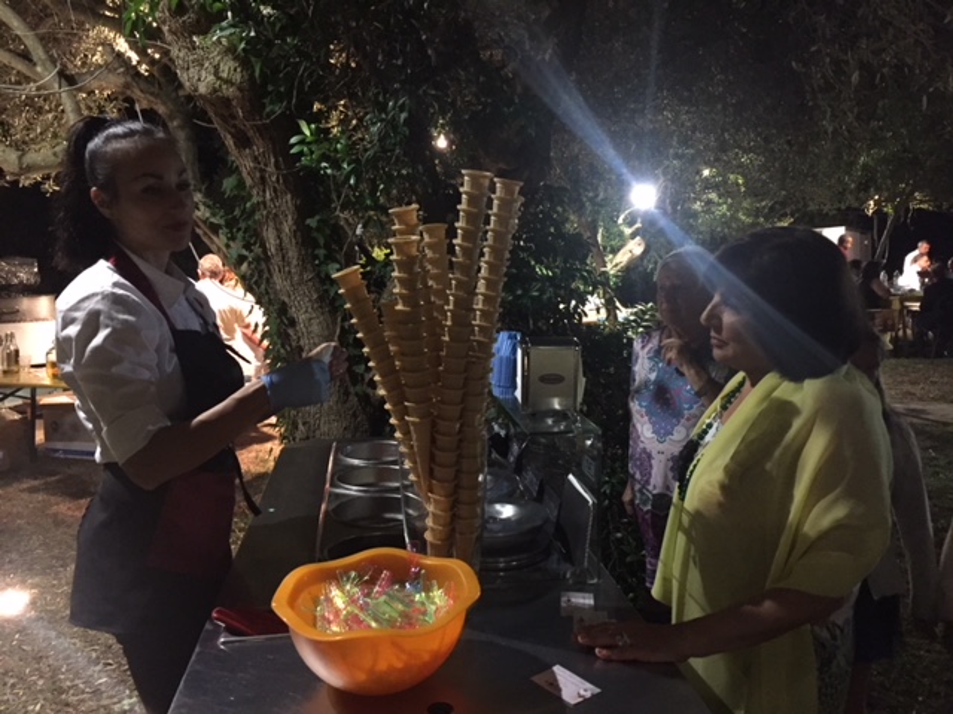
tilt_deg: -7.5
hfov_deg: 61.7
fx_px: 798
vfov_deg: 48.2
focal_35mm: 29
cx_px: 476
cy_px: 357
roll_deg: +2.4
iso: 400
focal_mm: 4.15
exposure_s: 1/17
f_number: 2.2
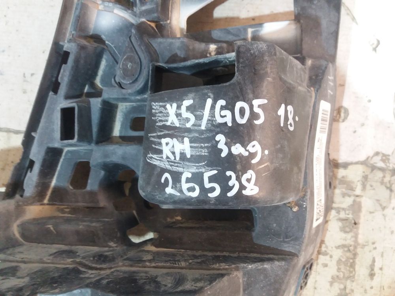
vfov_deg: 49.7
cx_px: 198
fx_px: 320
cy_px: 148
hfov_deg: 63.4
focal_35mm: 28
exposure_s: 1/17
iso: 250
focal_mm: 3.7
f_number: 1.9
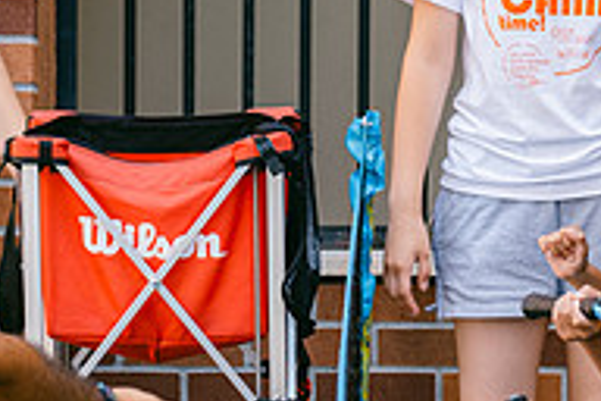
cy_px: 211
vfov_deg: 4.2
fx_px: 5409
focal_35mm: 324
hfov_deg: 6.4
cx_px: 416
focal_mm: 71.5
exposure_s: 1/140
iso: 160
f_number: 2.8
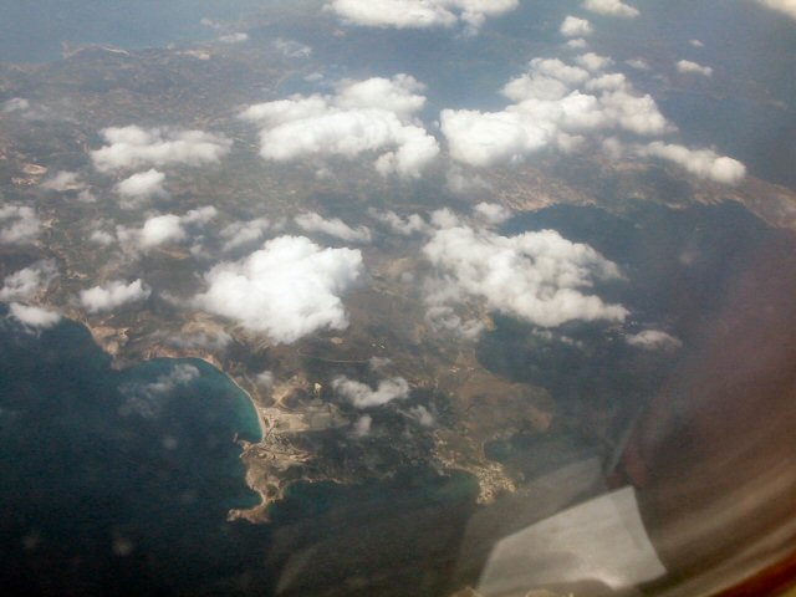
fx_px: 989
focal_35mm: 43
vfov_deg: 33.6
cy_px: 298
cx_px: 398
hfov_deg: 43.9
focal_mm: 6.6
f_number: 4.8
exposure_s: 1/719
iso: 100
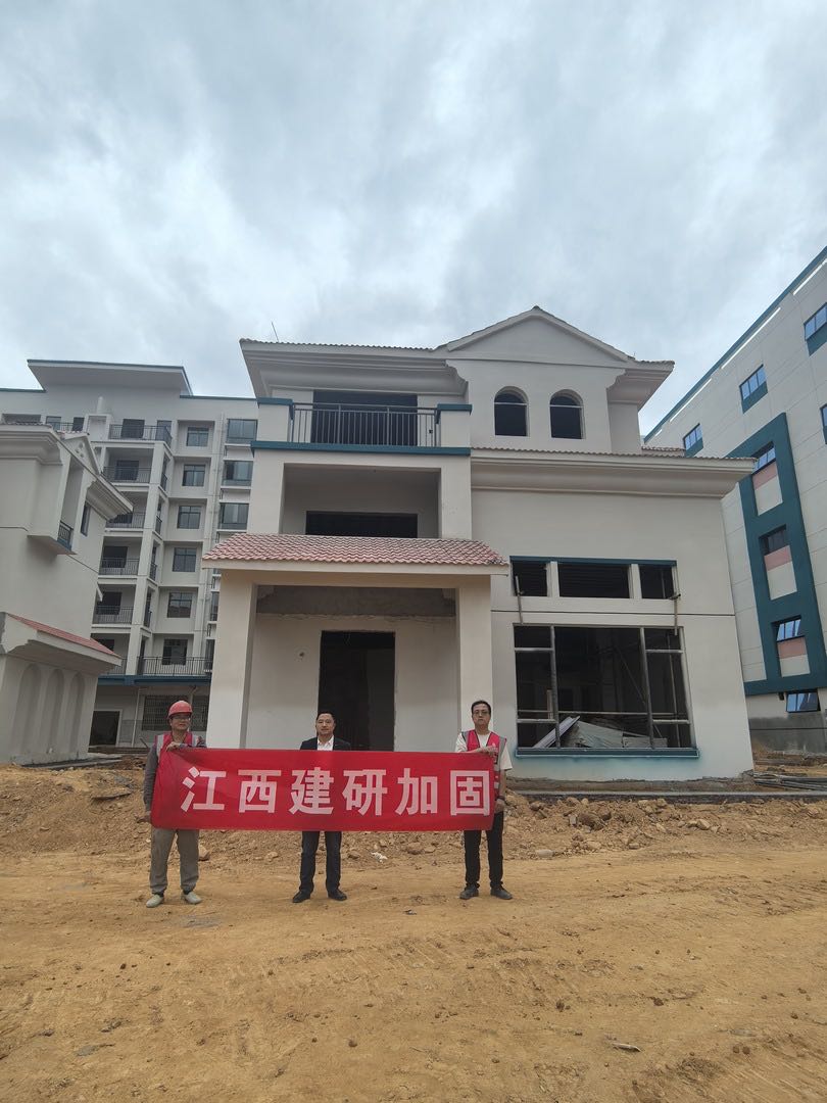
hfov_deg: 66.0
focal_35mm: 20
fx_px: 637
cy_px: 552
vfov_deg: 81.7
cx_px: 414
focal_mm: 1.95
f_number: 2.2
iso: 50
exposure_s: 1/641
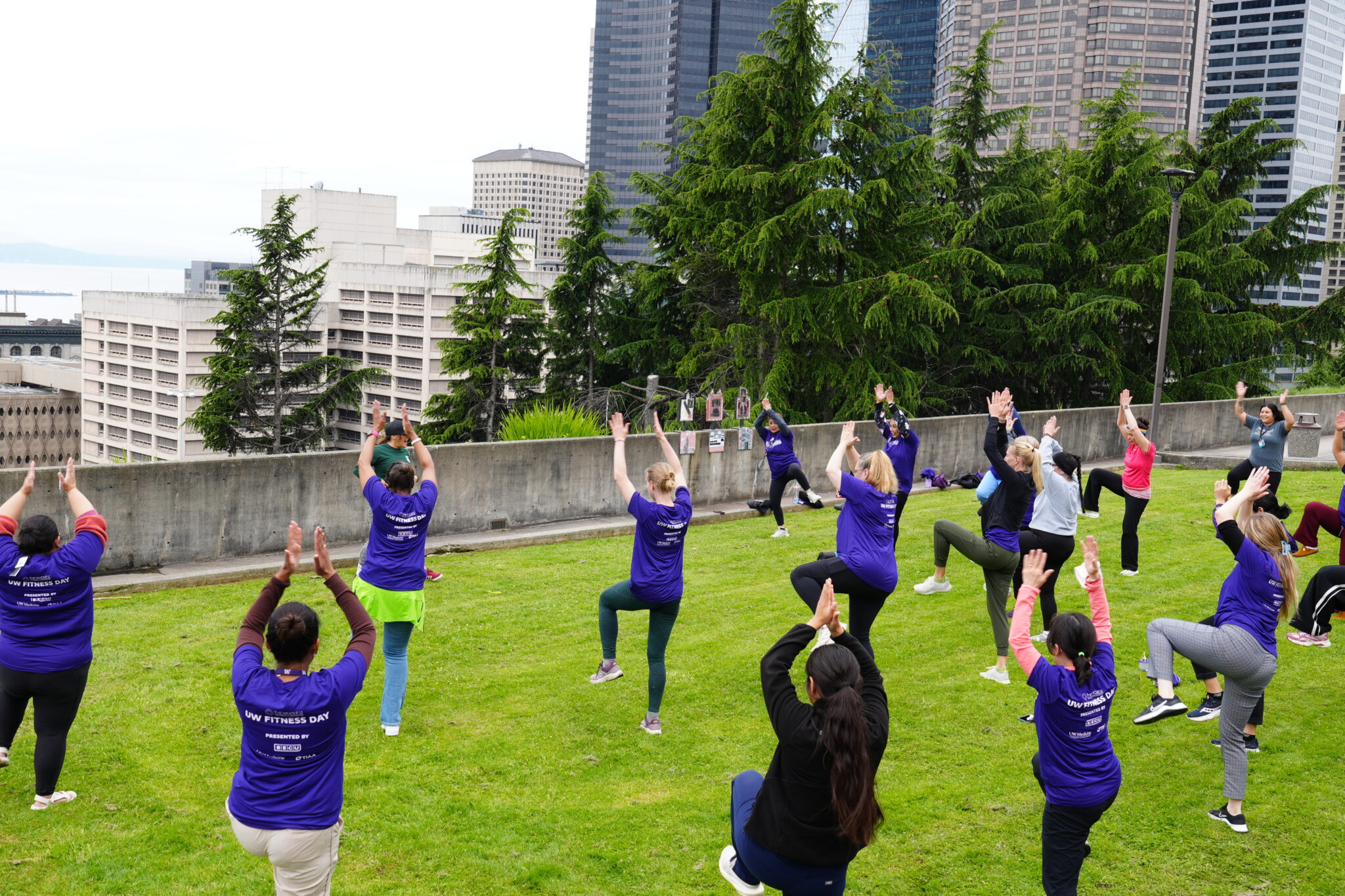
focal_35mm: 38
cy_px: 448
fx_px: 1401
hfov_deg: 51.3
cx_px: 672
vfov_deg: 35.5
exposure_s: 1/80
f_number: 5.6
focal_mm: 25
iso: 100
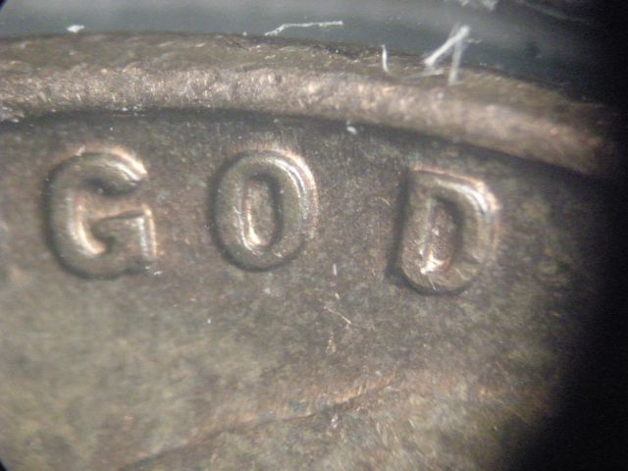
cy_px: 236
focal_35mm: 62
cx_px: 314
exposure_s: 1/56.6
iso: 1600
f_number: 3.5
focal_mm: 12.9
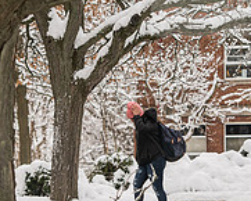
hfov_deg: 6.3
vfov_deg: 5.1
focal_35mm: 306
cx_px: 110
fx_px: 2274
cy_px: 88
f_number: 3.5
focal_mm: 102
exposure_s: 1/500
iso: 160
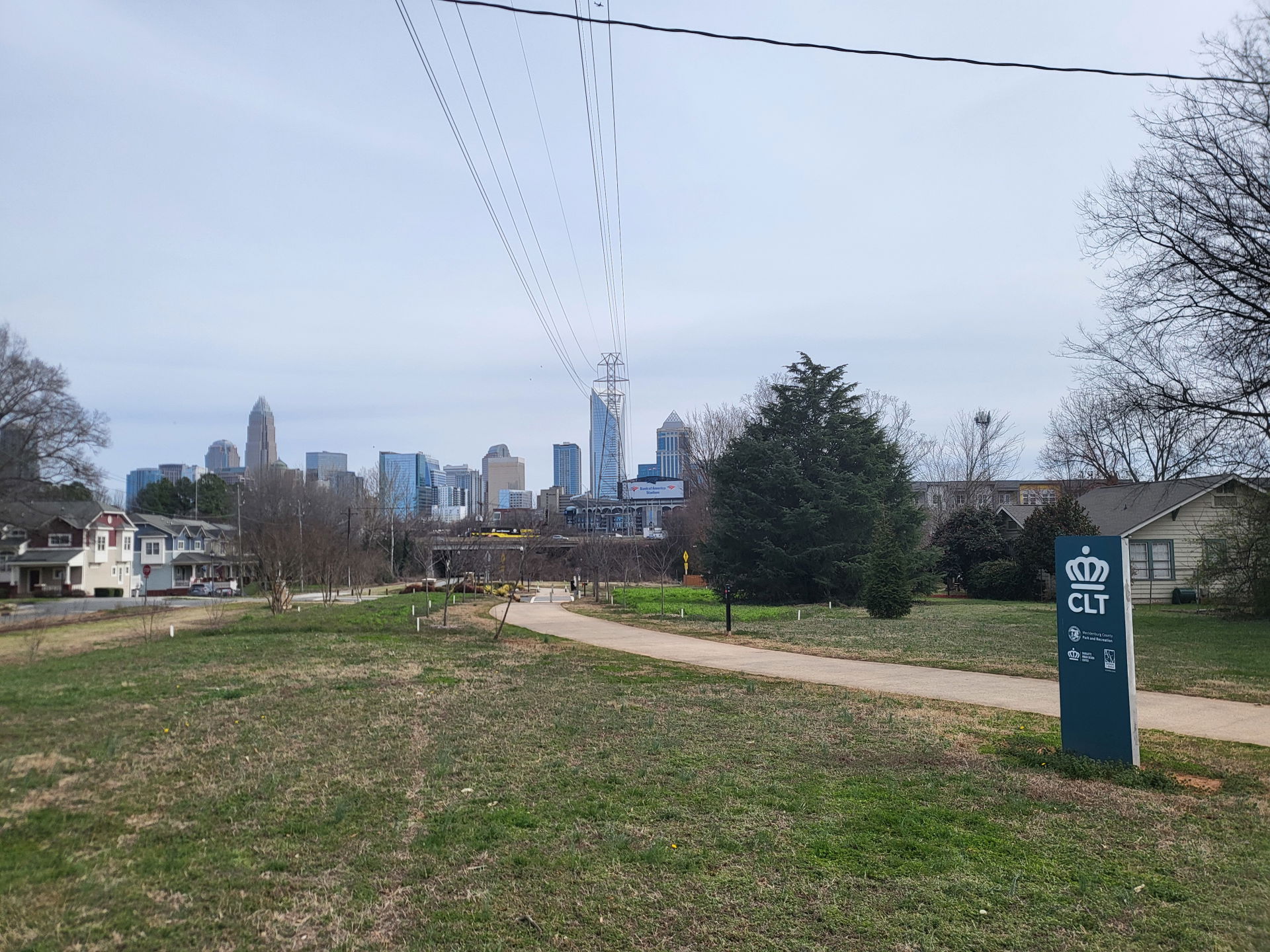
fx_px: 954
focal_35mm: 26
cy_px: 476
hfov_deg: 67.3
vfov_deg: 53.1
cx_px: 635
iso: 50
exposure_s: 1/3318
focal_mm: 4.25
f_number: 1.8
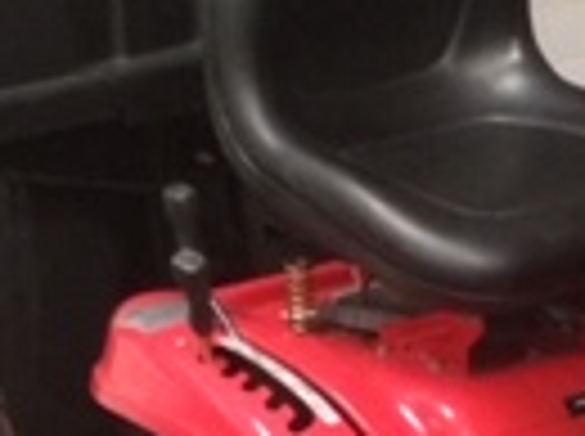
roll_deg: -2.4
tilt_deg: -14.3
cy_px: 634
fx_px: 2581
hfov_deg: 12.6
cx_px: 711
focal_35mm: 153
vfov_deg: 9.4
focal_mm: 3.3
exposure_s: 1/33
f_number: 2.4
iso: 200
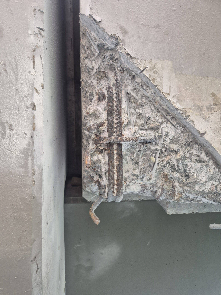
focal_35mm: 23
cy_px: 148
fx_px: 196
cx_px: 110
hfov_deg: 58.9
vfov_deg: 73.9
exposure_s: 1/100
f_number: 1.8
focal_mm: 5.4
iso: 125
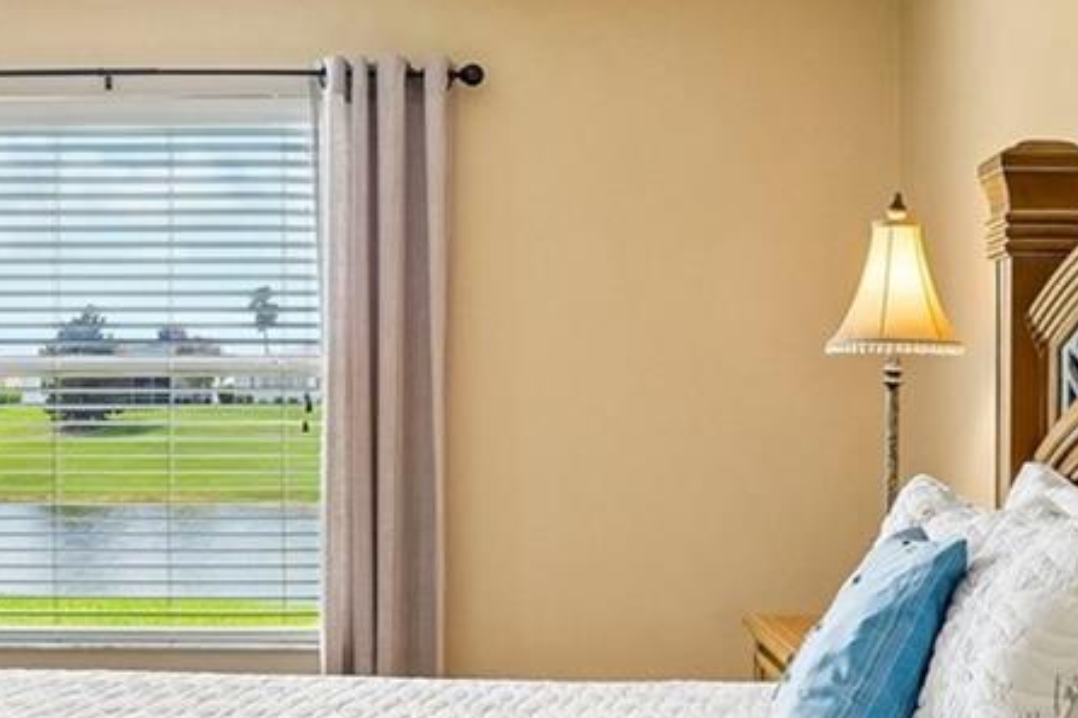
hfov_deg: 32.9
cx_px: 491
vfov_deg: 22.2
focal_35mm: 61
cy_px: 447
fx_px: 1826
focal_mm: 17
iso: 400
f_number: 10
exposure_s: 1/20
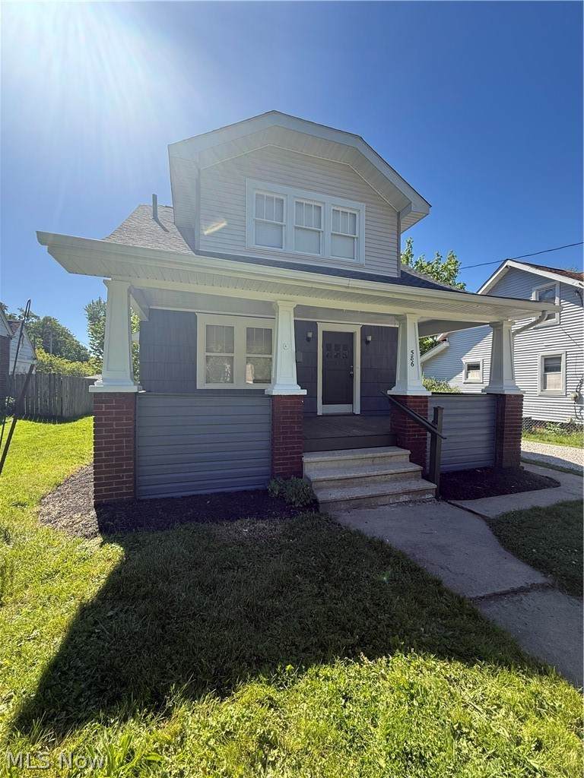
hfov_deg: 85.7
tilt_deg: +1.2
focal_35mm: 14
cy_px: 389
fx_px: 315
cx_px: 292
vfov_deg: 102.1
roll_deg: -0.9
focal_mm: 2.22
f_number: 2.2
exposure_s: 1/527
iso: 50
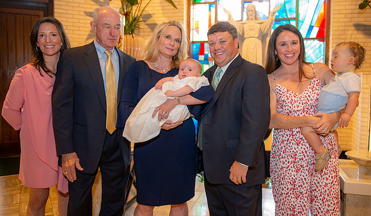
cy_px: 102
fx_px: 312
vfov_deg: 38.0
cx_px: 195
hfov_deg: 61.4
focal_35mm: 32
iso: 1000
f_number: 2.8
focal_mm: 27
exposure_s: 1/100
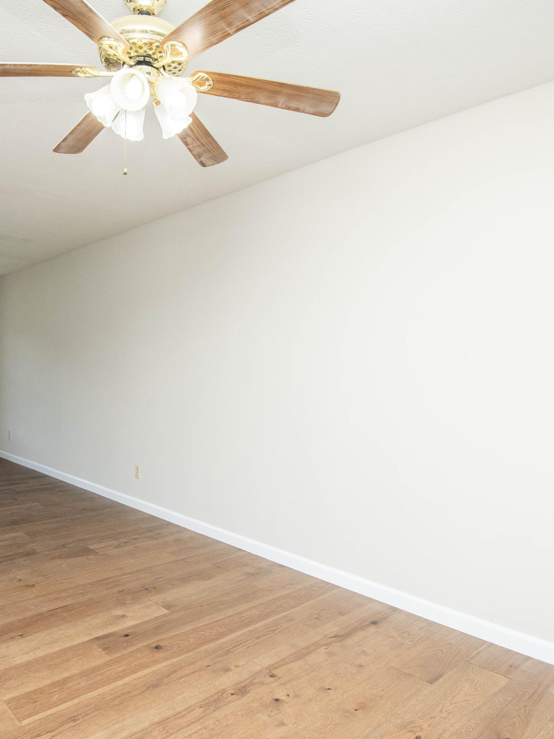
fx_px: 512
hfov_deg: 56.2
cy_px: 382
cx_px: 209
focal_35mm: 24
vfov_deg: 71.6
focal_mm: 16
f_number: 9
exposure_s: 1/250
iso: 500
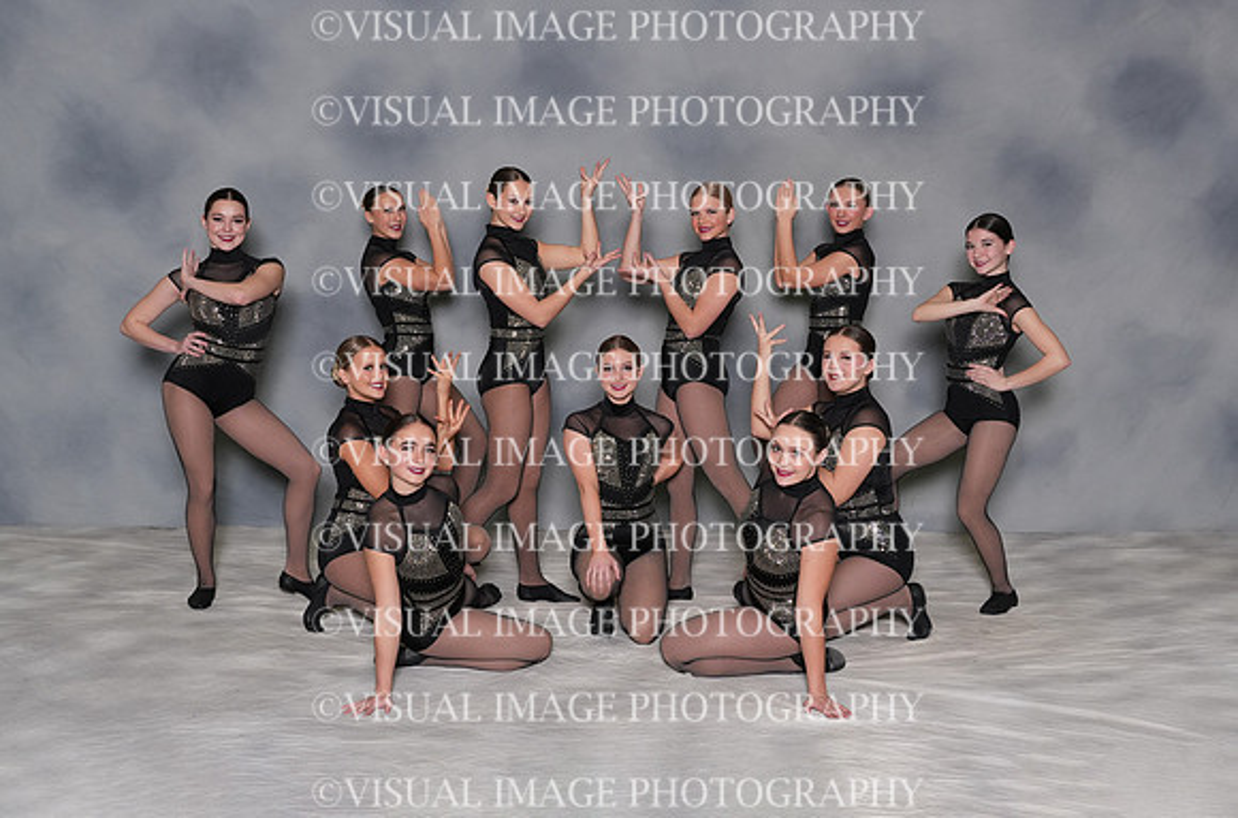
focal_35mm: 51
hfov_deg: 39.0
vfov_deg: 26.3
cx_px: 619
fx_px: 1749
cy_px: 409
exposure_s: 1/125
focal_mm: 34
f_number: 8
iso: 800
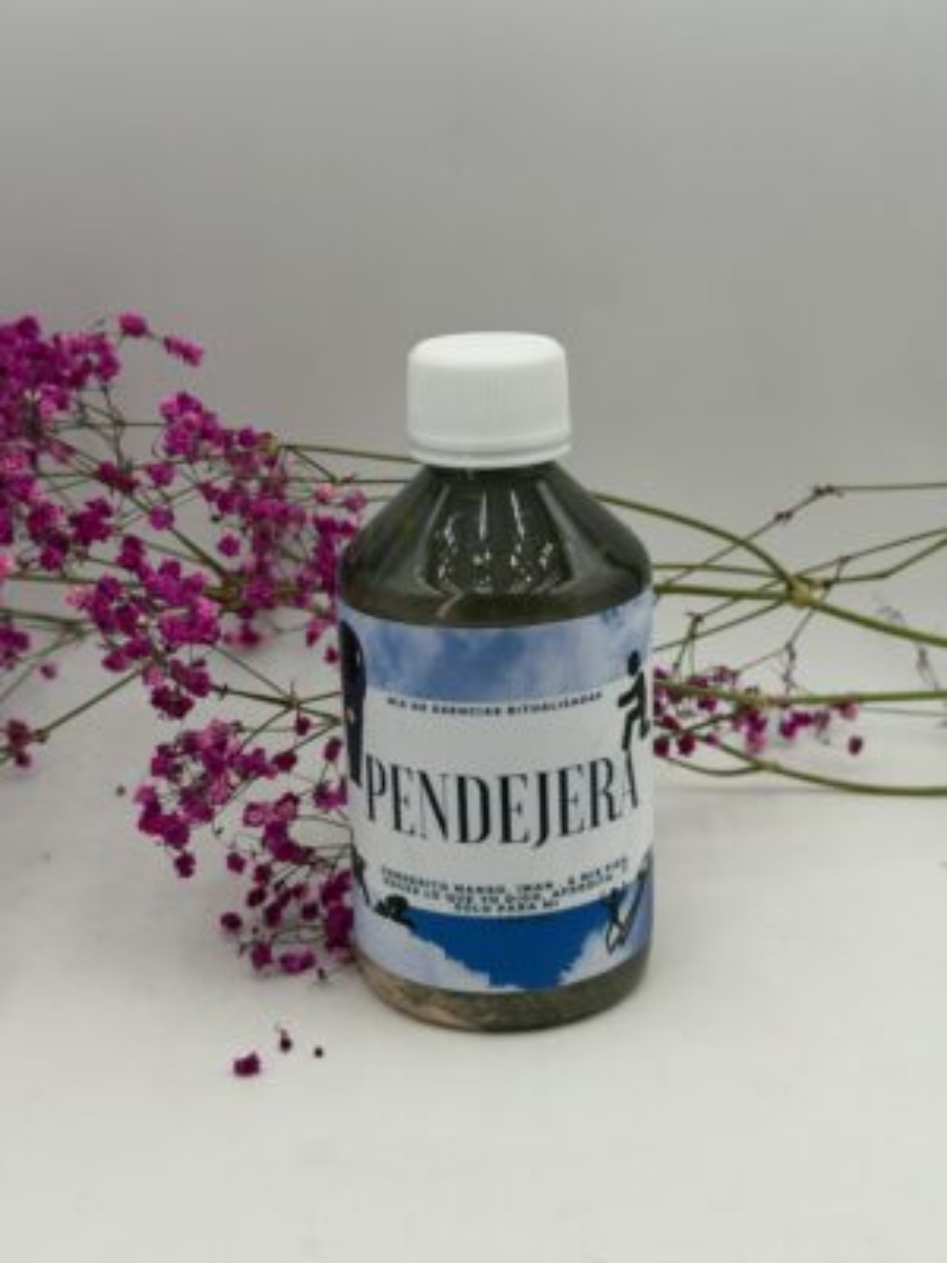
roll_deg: +0.3
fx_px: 1751
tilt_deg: -16.6
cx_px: 474
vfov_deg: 39.7
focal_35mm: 48
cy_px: 632
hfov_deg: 30.3
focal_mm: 6.76
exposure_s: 1/3891
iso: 64
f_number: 1.78
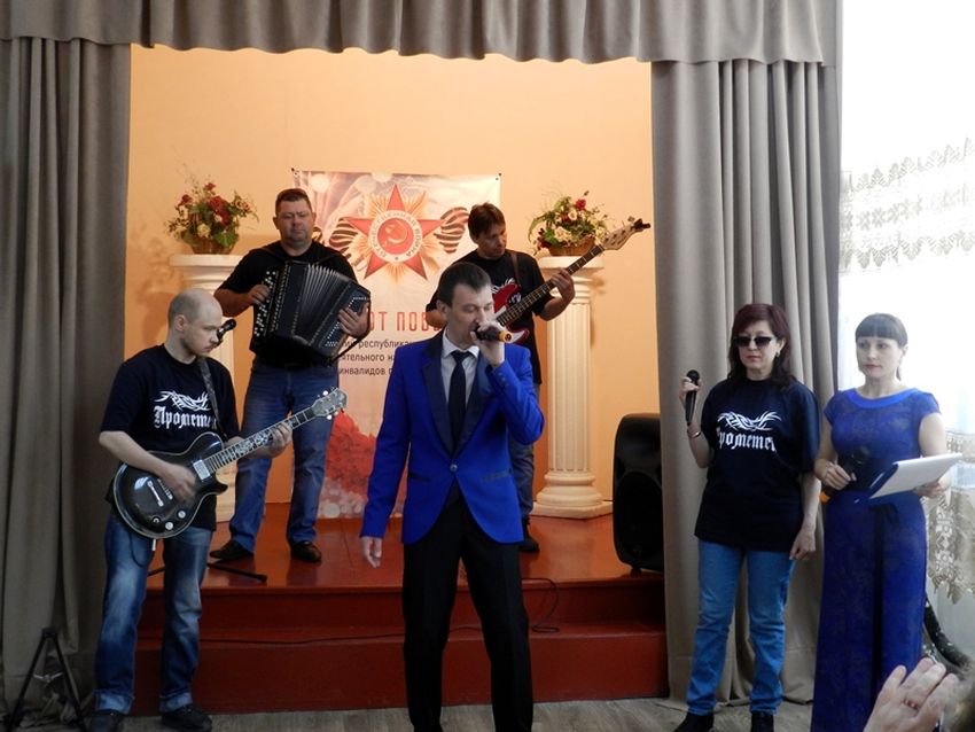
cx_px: 488
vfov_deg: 31.5
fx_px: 1296
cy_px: 366
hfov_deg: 41.2
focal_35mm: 46
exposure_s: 1/25
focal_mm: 8.1
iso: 360
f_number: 4.2
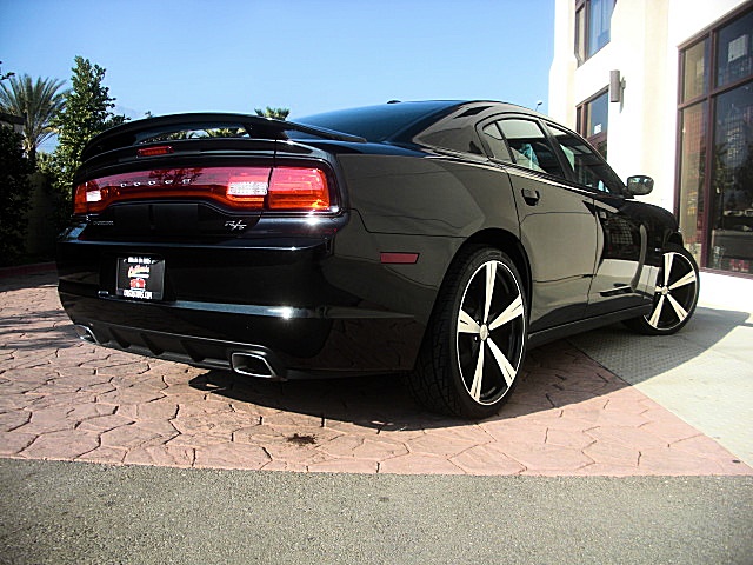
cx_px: 376
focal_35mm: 36
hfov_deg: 51.4
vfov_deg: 39.7
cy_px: 282
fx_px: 783
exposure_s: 1/500
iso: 50
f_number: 2.8
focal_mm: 6.3
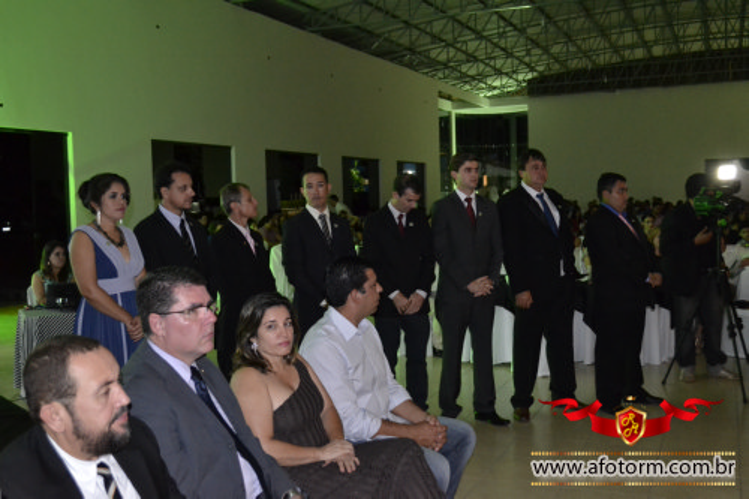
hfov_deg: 49.6
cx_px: 374
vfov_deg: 34.2
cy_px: 250
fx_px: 811
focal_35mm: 39
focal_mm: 26
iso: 3200
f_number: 4.2
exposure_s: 1/60
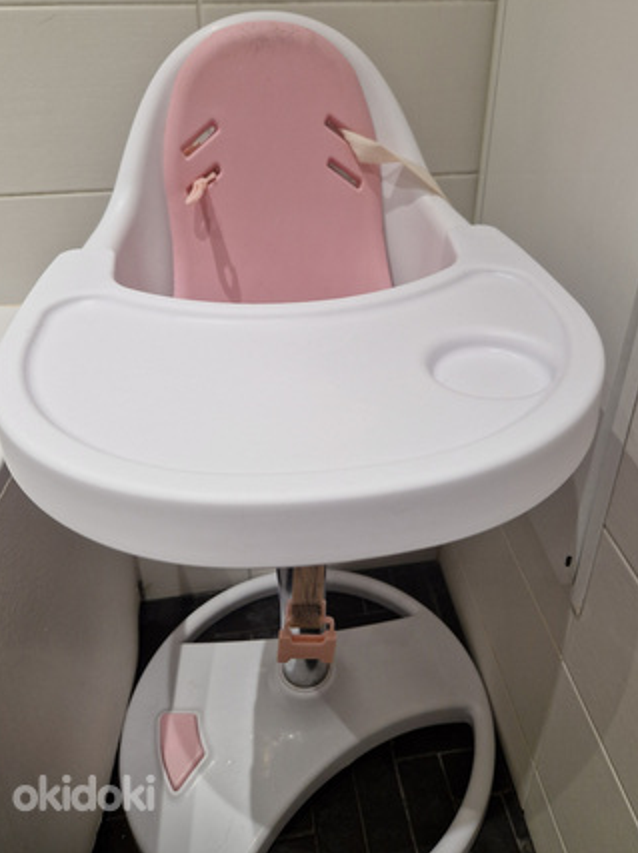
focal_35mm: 27
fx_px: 664
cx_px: 331
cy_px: 362
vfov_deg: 65.0
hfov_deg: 51.3
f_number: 1.8
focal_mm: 5.4
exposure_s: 1/180
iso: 160
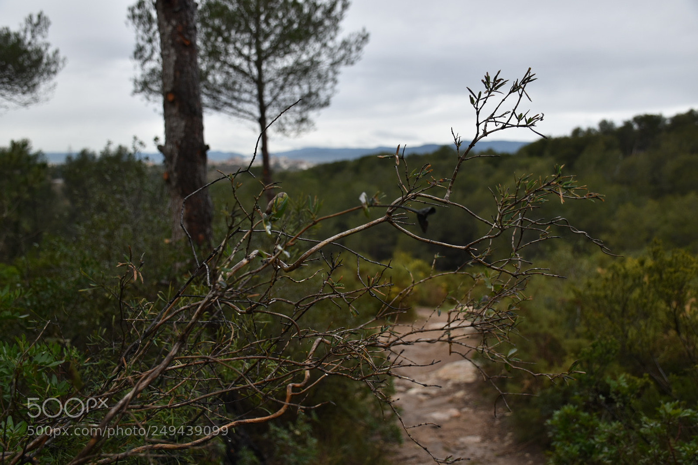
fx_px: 669
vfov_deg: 38.4
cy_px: 232
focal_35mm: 34
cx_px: 349
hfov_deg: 55.1
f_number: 4.5
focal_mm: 23
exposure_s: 1/125
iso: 160
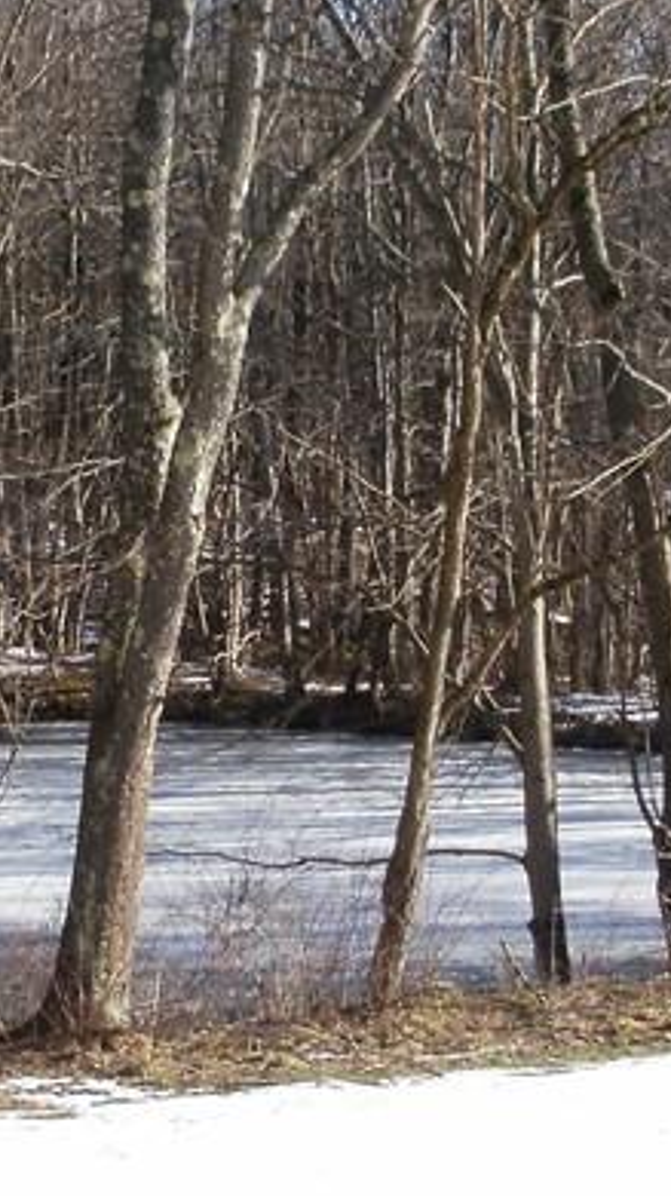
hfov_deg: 11.7
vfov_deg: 20.7
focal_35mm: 103
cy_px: 776
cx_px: 340
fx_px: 3262
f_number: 5.6
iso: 100
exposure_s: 1/250
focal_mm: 6.3
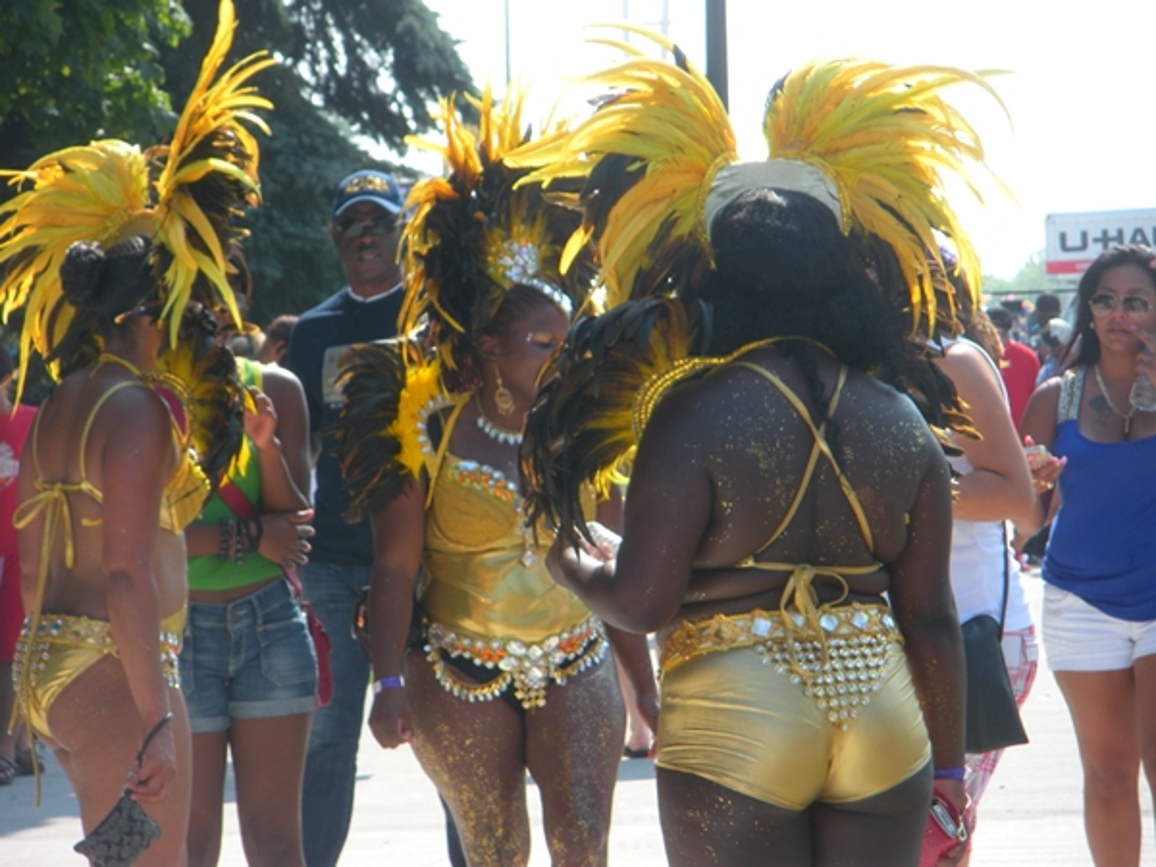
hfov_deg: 11.0
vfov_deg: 8.2
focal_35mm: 180
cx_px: 578
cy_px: 434
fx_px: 6011
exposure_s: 1/134
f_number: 5.6
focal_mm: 31.5
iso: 64
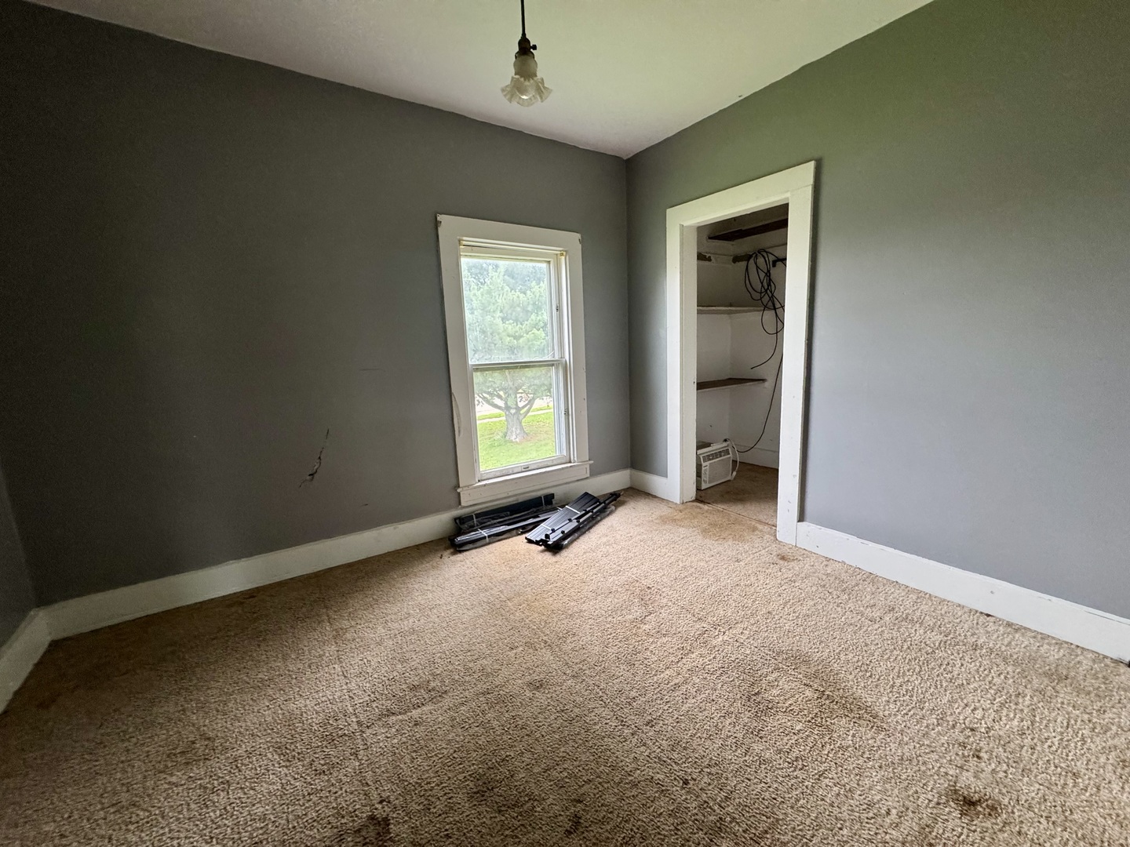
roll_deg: +2.6
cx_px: 565
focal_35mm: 14
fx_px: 457
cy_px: 424
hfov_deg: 102.1
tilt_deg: -9.3
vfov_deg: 85.7
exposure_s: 1/97
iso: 320
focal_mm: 2.22
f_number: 2.2
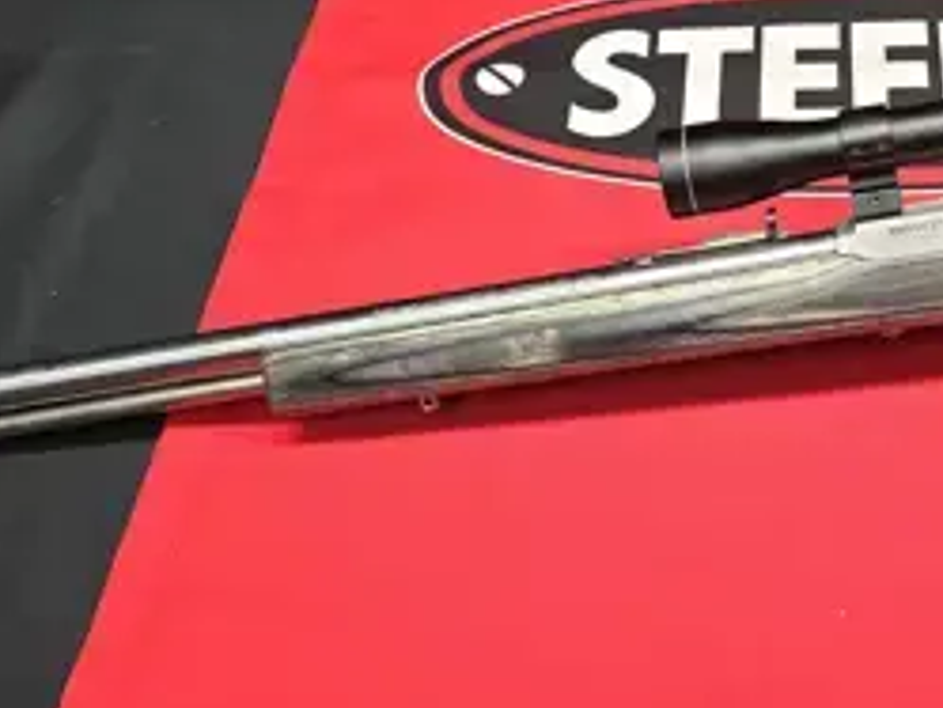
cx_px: 894
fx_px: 1608
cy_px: 148
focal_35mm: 59
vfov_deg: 24.5
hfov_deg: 30.8
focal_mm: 6.3
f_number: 1.7
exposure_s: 1/120
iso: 160
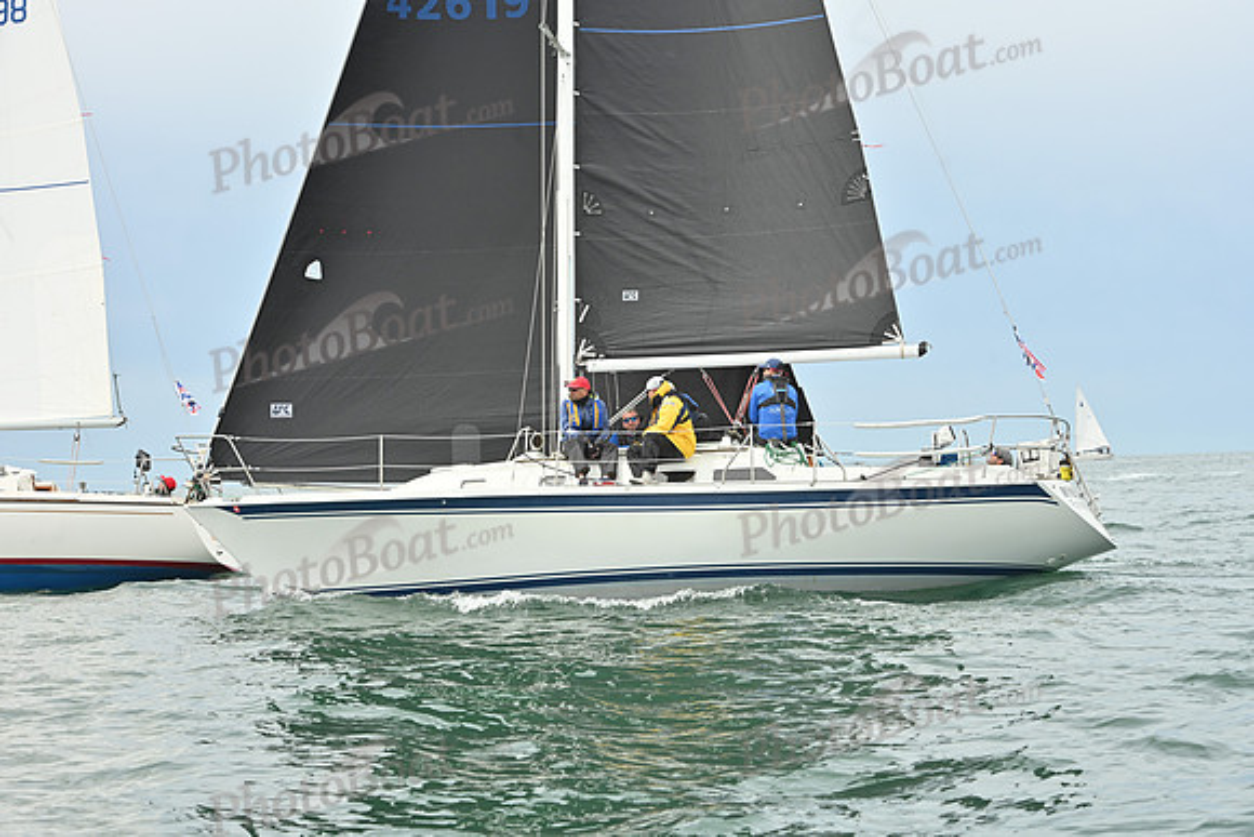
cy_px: 418
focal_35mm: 90
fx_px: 3136
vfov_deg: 15.2
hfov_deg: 22.6
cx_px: 627
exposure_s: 1/800
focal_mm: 90
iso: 320
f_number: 9
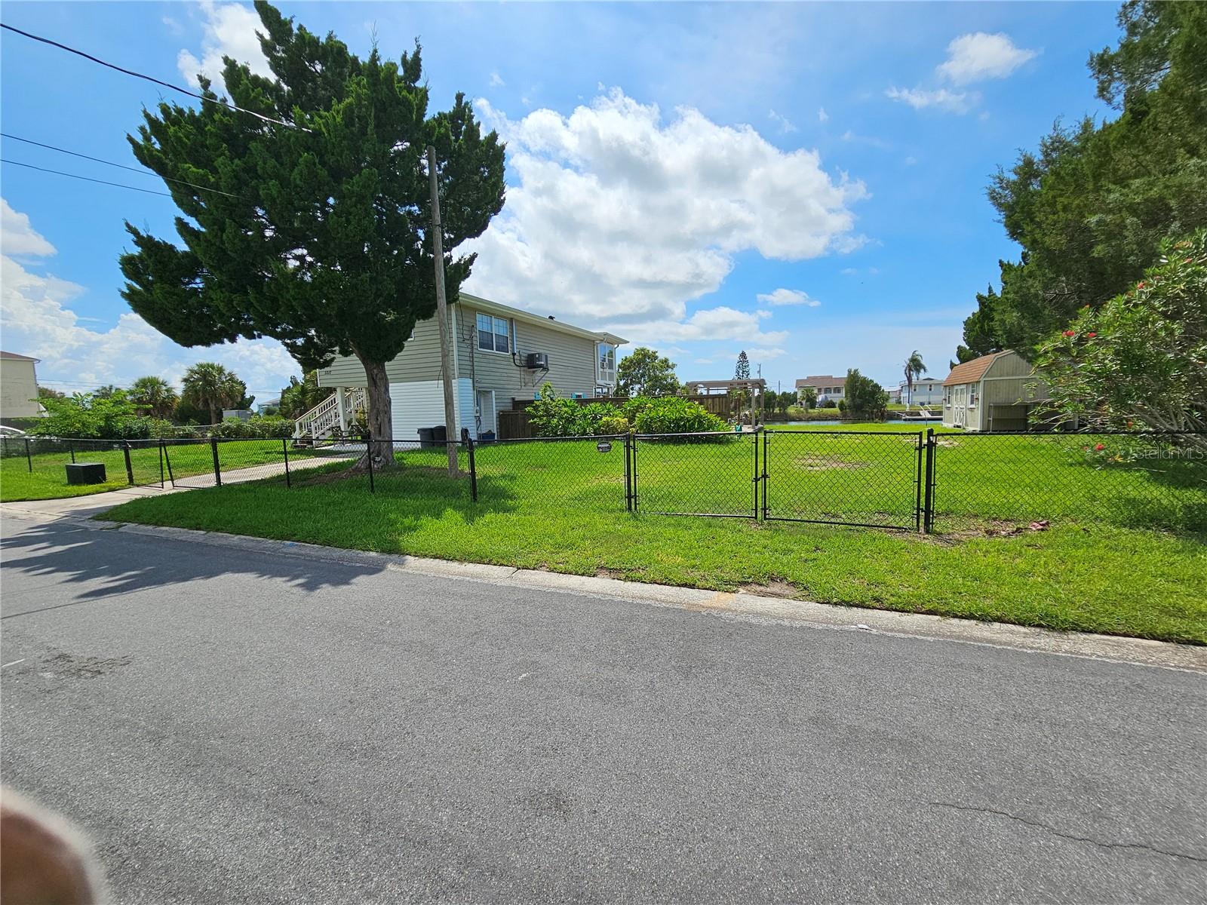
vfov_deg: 89.9
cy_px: 452
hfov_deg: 106.2
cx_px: 604
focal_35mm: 13
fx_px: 453
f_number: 2.2
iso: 50
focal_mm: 2.2
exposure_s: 1/4420
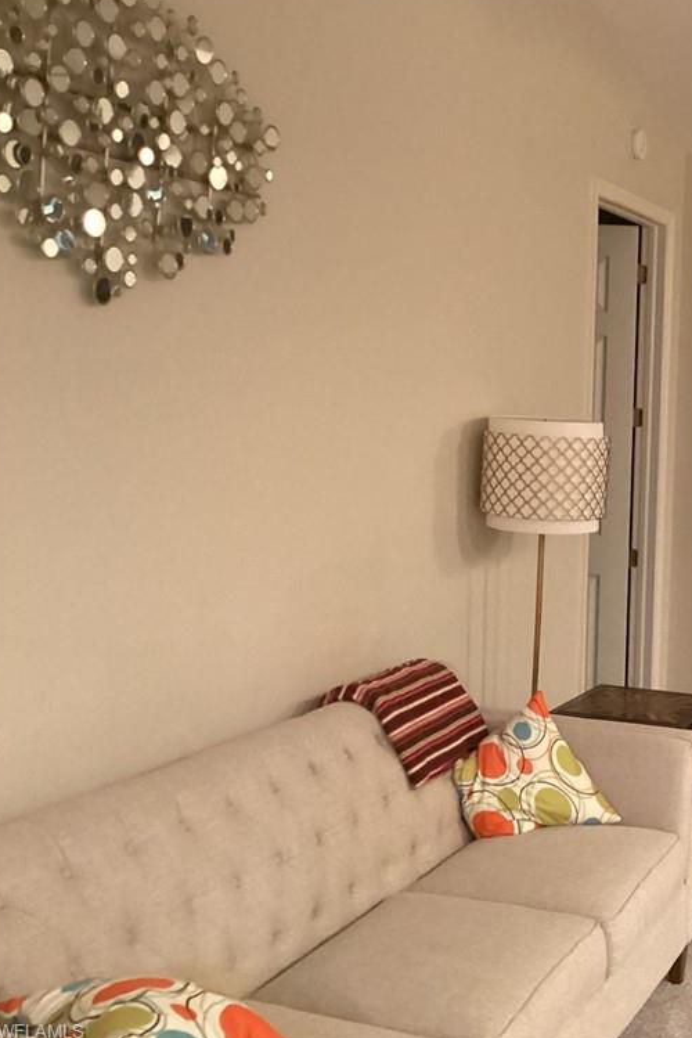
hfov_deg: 28.6
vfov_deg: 44.5
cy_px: 513
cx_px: 691
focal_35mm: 44
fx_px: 1269
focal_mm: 3.3
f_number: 2.4
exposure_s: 1/30
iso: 640
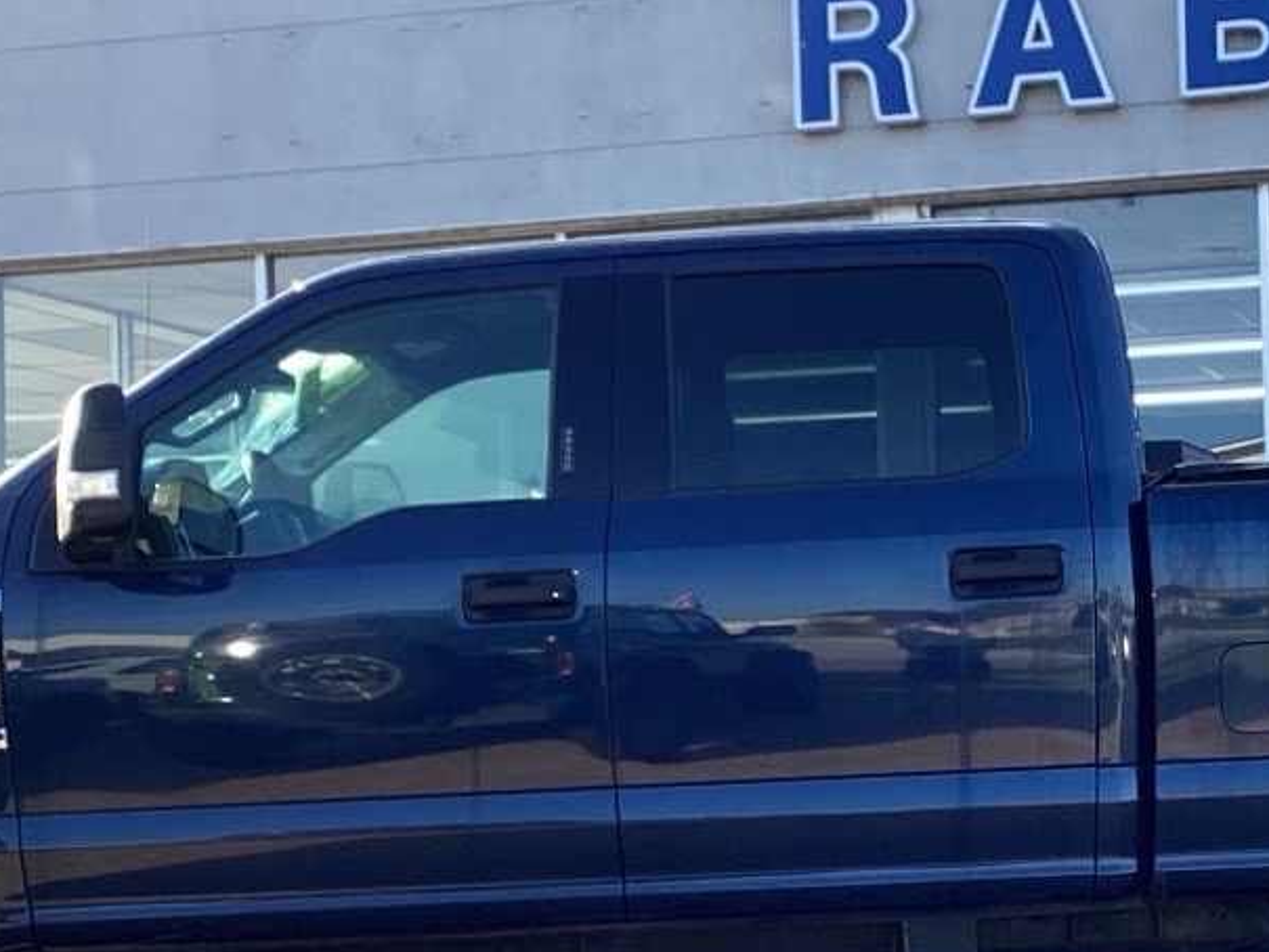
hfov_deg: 23.7
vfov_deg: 18.0
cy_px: 551
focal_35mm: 82
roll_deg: +0.8
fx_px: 3007
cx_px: 894
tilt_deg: +3.4
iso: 25
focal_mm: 3.3
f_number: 2.4
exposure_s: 1/443
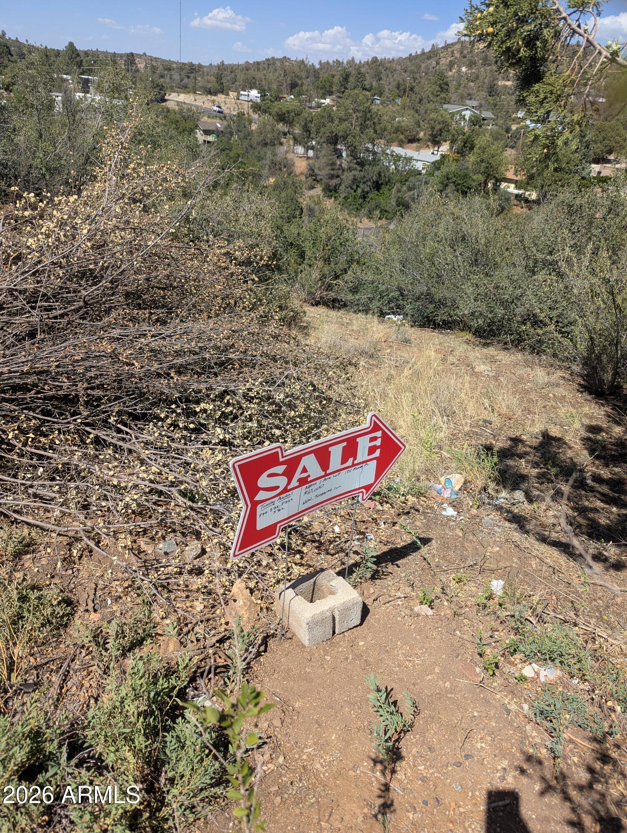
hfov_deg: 56.9
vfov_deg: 71.5
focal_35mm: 24
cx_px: 314
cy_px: 416
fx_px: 578
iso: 41
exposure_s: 1/1795
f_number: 1.85
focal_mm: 6.81
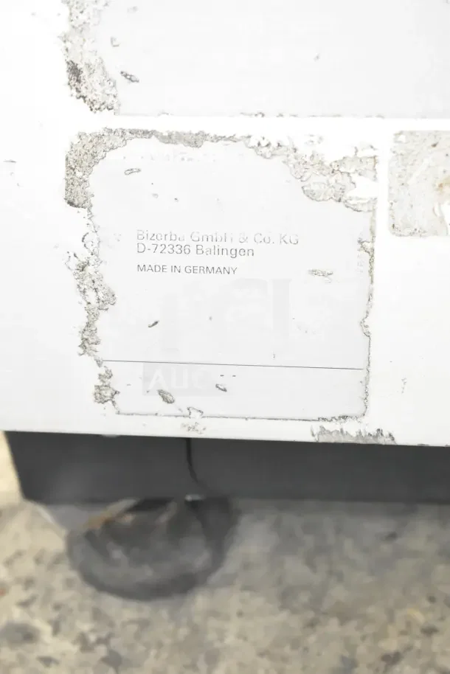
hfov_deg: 16.6
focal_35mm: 82
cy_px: 337
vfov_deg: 24.6
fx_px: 1546
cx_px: 225
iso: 7200
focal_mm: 55
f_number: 5.6
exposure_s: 1/100
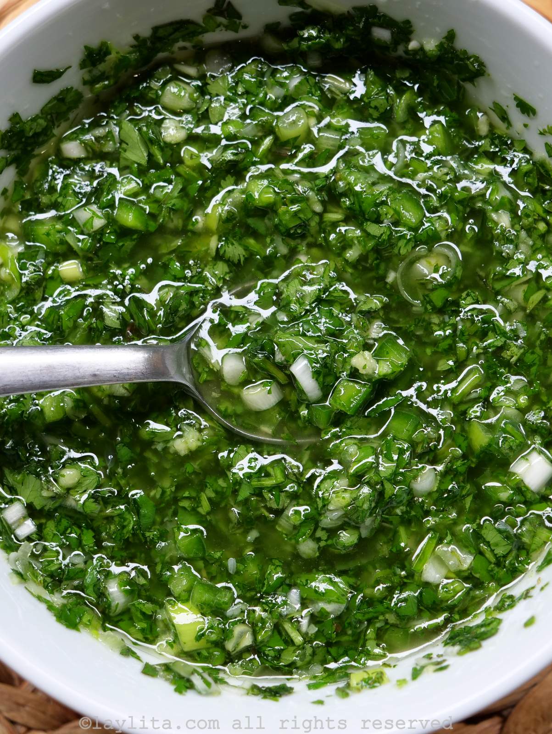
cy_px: 367
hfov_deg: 27.1
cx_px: 276
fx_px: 1146
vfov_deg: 35.5
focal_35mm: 54
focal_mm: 27
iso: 320
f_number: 3.6
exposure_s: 1/60
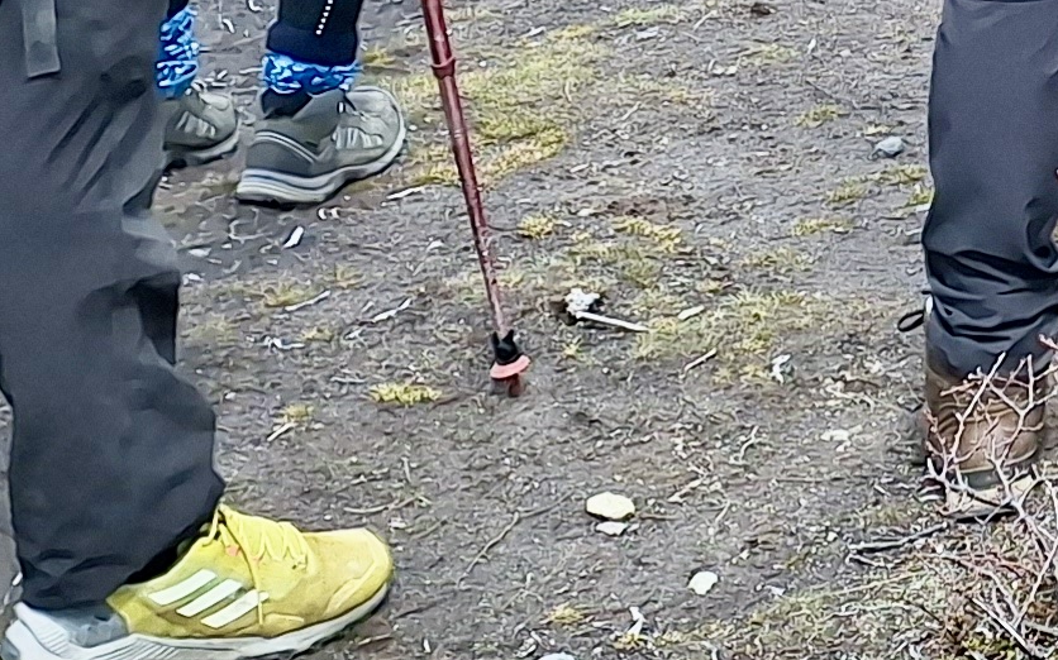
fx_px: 3430
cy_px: -1151
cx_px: 1924
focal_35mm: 119
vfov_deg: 9.3
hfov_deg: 15.1
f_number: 1.8
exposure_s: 1/2525
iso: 40
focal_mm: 5.54
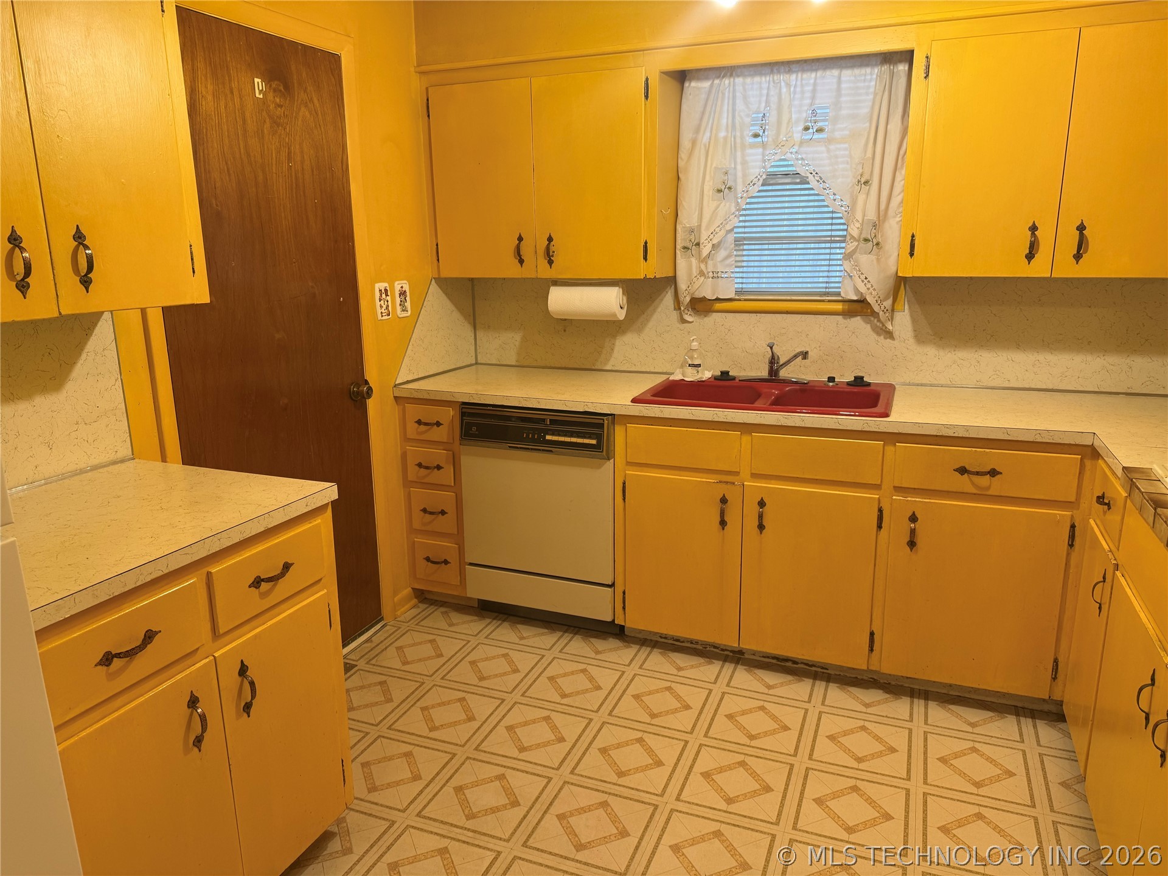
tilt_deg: -13.8
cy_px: 438
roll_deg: +1.1
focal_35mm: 24
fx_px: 810
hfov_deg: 71.6
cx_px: 584
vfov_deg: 56.8
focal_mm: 6.76
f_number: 1.78
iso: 125
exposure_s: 1/60
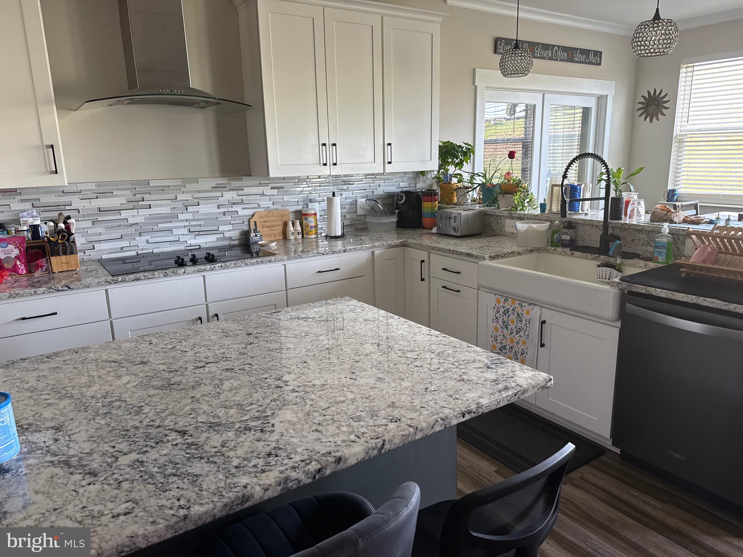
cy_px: 278
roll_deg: +1.2
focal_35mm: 24
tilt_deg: -12.9
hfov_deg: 71.6
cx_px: 372
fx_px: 515
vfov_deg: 56.8
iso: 200
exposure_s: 1/83
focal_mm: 6.76
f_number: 1.78
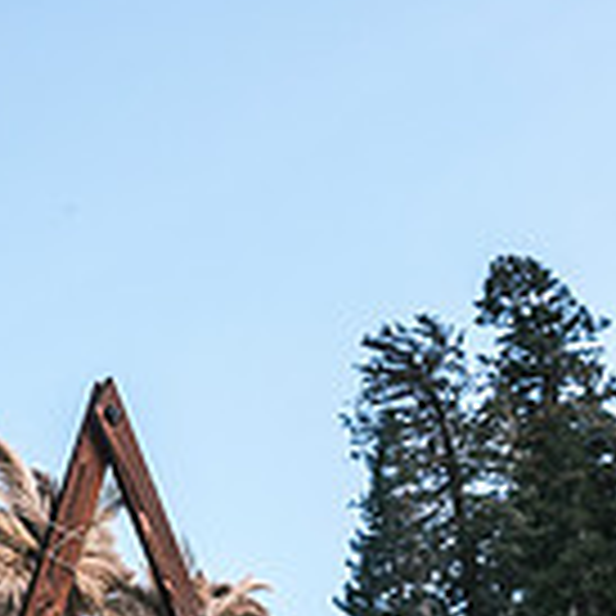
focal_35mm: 97
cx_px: -306
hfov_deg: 16.4
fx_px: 1953
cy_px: 704
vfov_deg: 17.2
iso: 400
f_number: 3.2
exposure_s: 1/800
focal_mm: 18
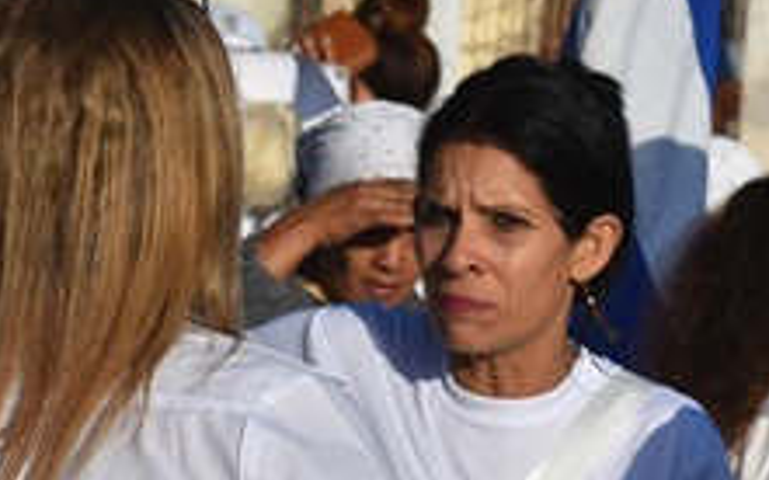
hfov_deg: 6.2
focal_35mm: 337
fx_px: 7061
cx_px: 985
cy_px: 233
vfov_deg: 3.9
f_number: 8
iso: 200
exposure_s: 1/1000
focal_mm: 70
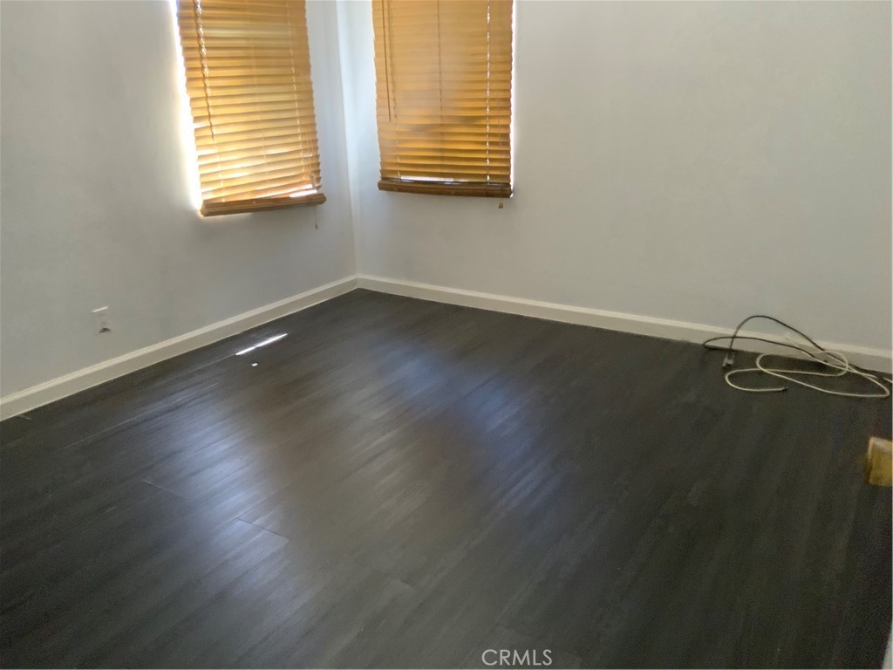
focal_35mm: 29
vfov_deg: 48.2
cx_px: 446
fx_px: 748
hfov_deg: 61.7
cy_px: 335
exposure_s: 1/60
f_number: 1.8
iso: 200
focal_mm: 3
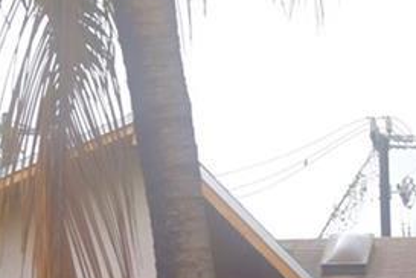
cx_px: 460
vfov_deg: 8.2
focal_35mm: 158
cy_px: 594
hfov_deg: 12.8
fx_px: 1826
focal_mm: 18
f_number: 4.5
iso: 100
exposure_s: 1/200
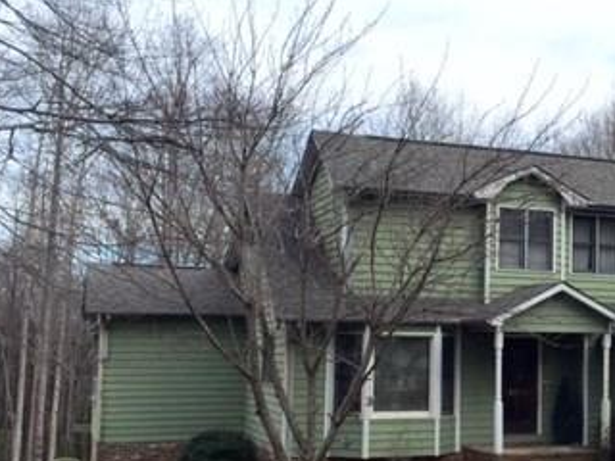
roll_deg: +0.0
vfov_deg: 25.2
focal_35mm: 58
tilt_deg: +3.8
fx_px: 1030
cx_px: 561
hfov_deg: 31.6
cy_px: 288
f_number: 2.2
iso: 32
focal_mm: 4.15
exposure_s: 1/1799
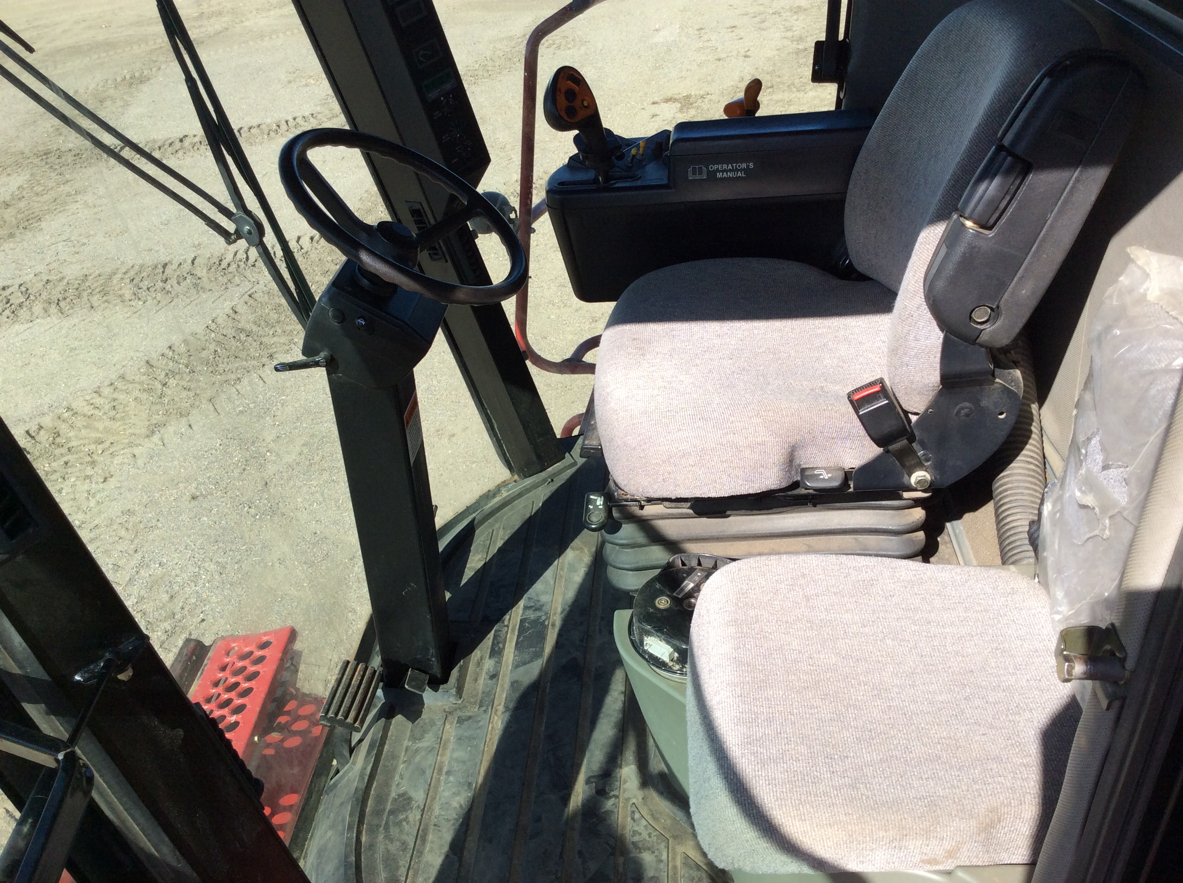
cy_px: 442
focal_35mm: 32
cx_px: 592
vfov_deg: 44.1
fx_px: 1092
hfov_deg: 56.9
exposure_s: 1/784
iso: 32
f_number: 2.4
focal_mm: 3.3
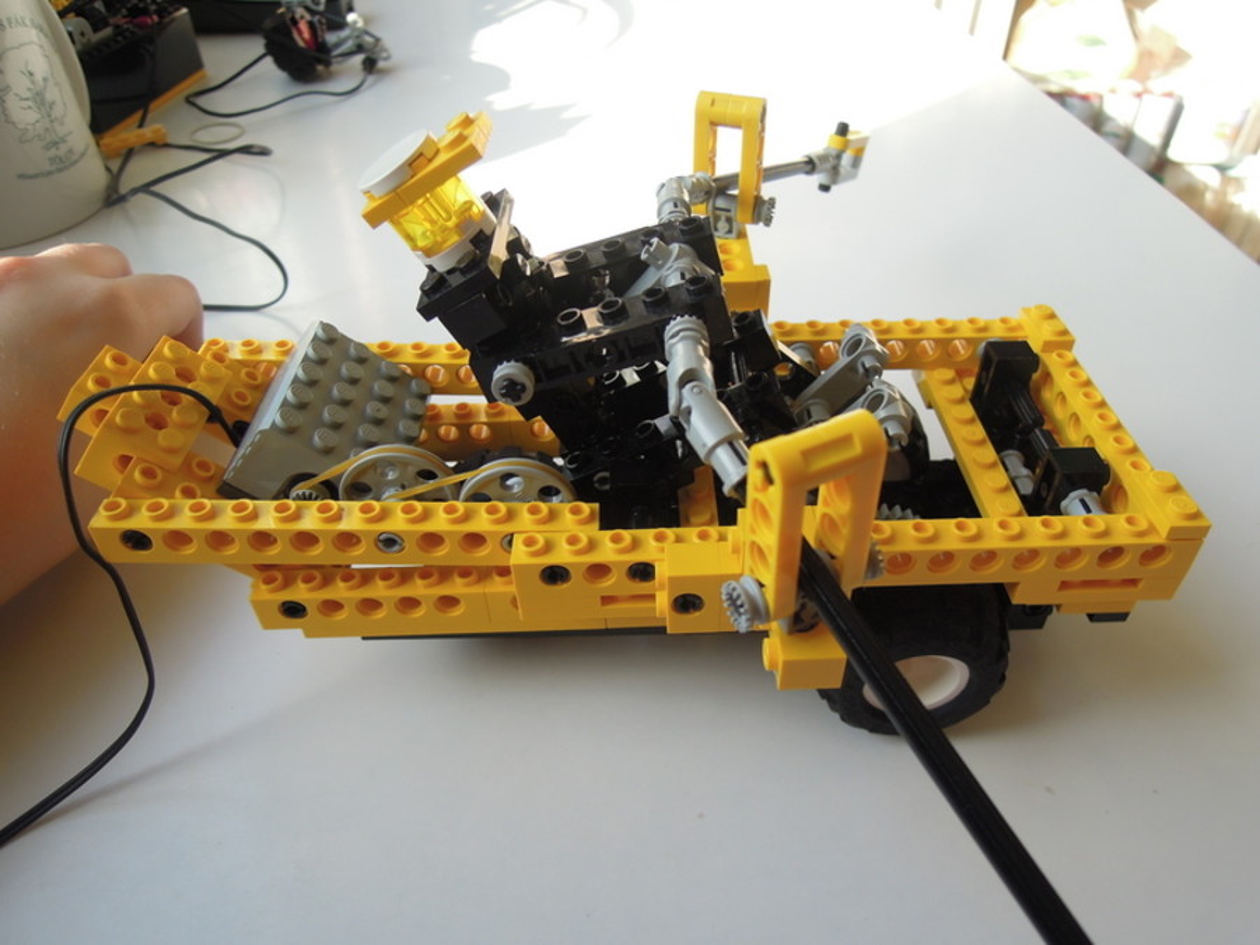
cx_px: 630
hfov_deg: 71.6
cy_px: 472
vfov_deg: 56.8
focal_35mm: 24
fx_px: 874
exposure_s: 1/500
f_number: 2.2
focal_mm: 4.3
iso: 160
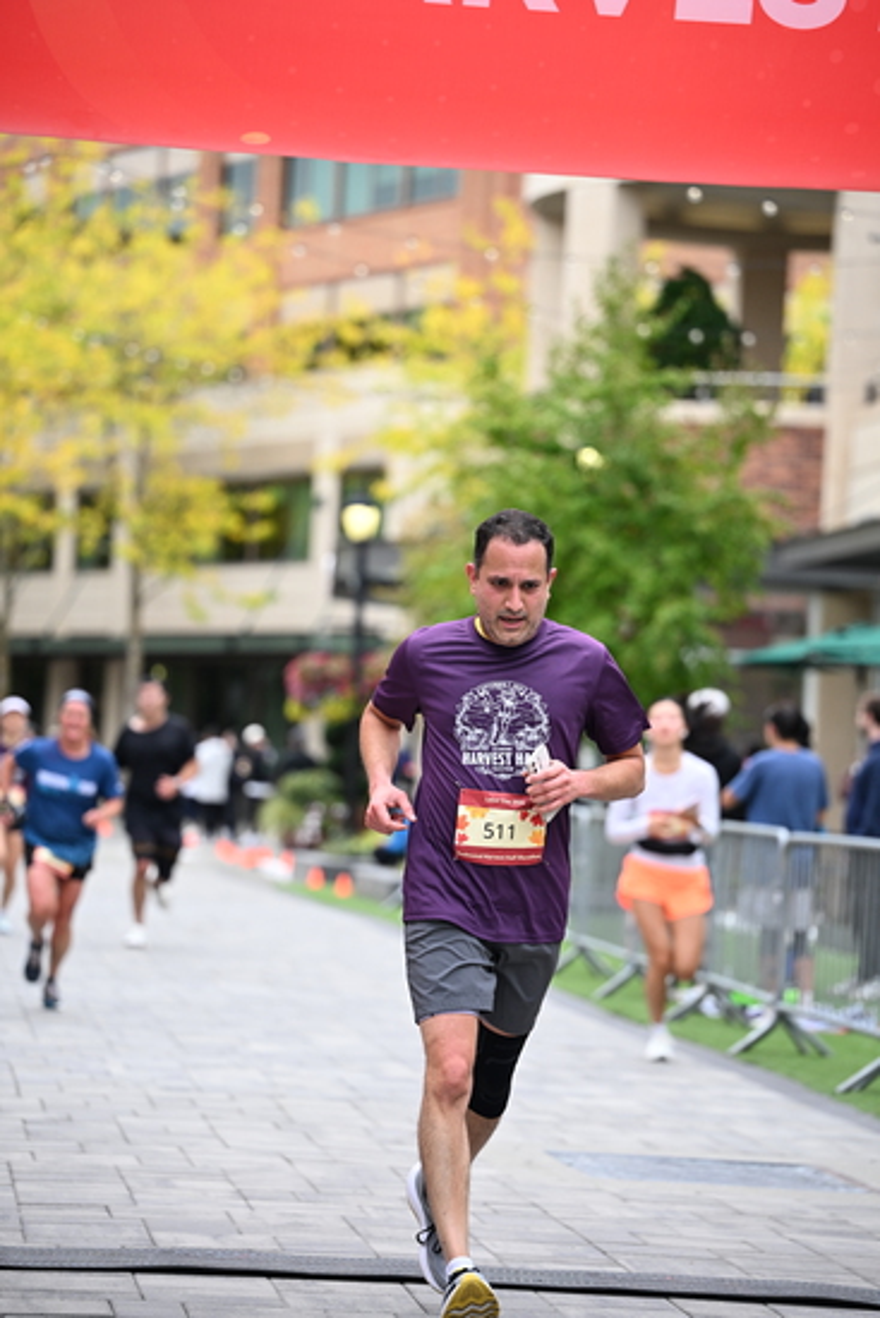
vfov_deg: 17.8
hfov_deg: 11.9
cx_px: 440
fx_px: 4214
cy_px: 659
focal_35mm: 115
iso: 640
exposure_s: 1/2000
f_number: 2.8
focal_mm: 115
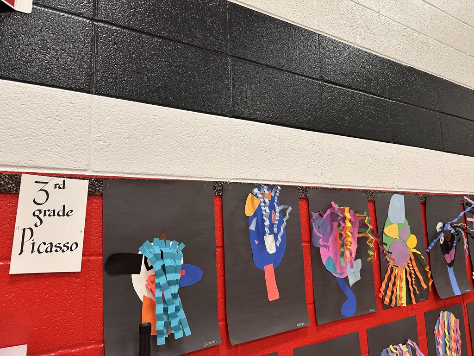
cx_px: 237
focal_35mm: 24
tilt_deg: +9.0
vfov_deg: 56.8
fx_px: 329
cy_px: 178
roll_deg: +0.9
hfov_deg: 71.6
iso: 200
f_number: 1.78
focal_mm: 6.86
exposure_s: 1/60
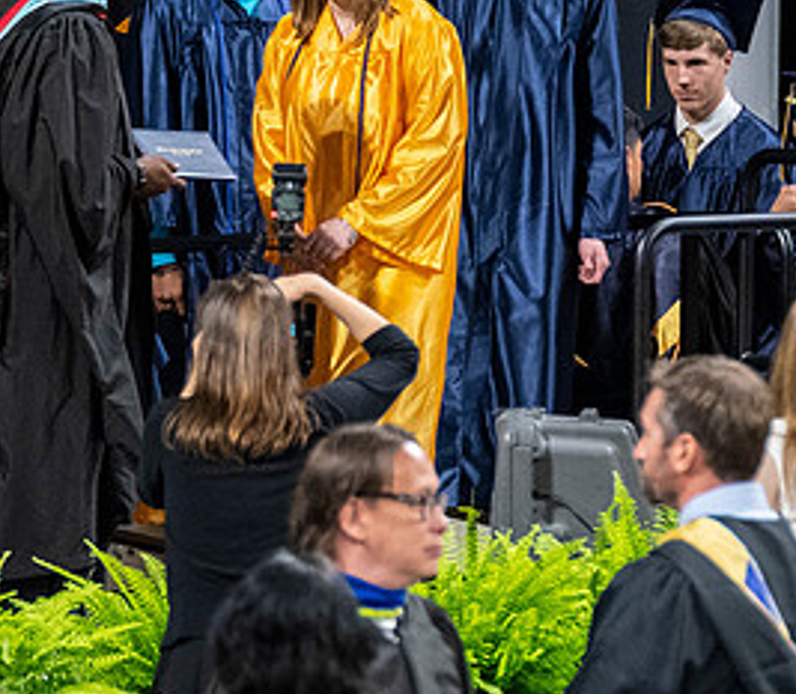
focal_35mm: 773
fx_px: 18873
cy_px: 226
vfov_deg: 2.1
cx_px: -54
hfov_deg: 2.4
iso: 2000
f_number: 4
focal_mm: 190
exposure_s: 1/200
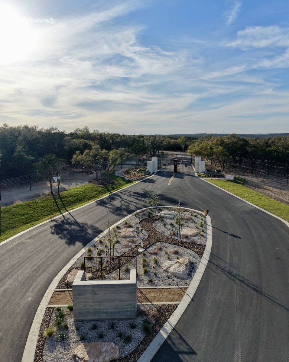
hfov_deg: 54.9
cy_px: 167
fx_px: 278
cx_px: 146
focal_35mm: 26
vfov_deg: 65.9
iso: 310
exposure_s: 1/8000
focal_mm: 8.67
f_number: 1.8
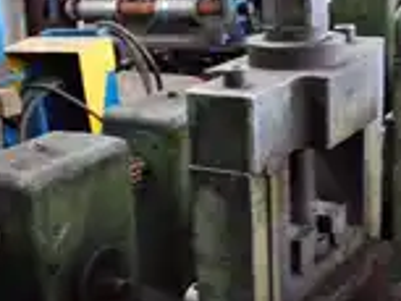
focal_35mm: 68
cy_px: 175
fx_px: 788
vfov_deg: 21.6
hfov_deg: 28.3
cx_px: 126
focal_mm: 18
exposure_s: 1/15
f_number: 3.5
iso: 1600
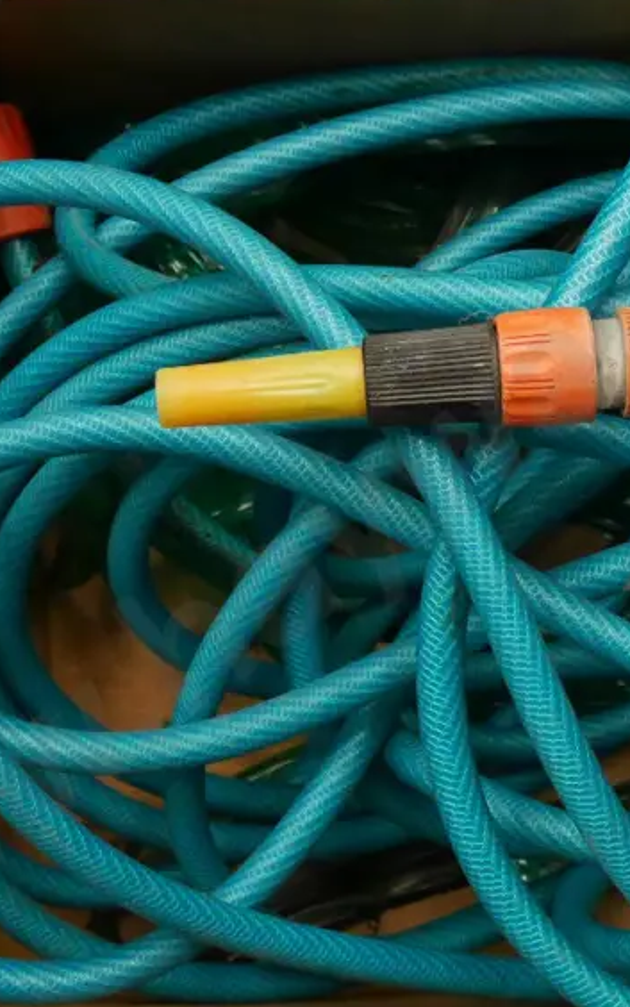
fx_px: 2113
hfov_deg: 16.8
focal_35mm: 77
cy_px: 429
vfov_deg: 26.8
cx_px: 494
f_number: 4.6
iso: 3200
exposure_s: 1/200
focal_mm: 20
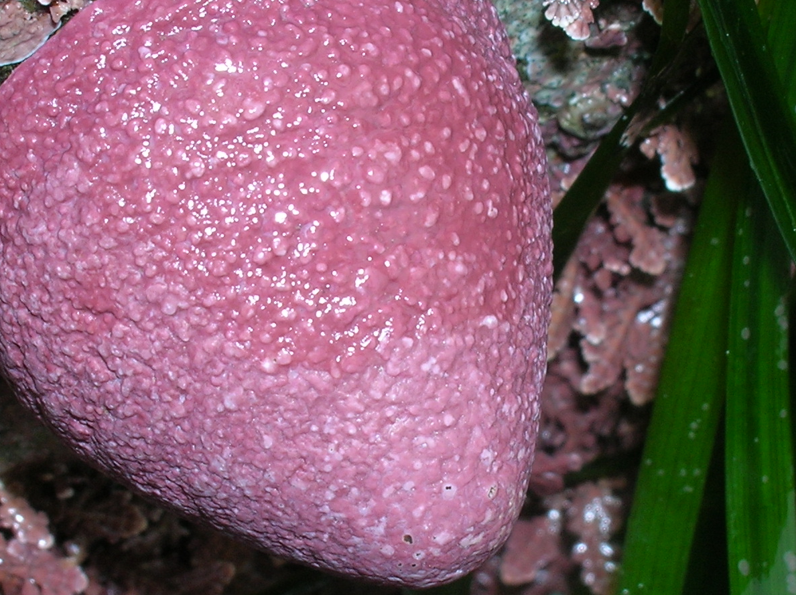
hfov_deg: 18.9
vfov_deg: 14.2
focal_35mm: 104
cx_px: 414
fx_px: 2390
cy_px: 301
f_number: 5.7
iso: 50
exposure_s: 1/60.1
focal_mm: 9
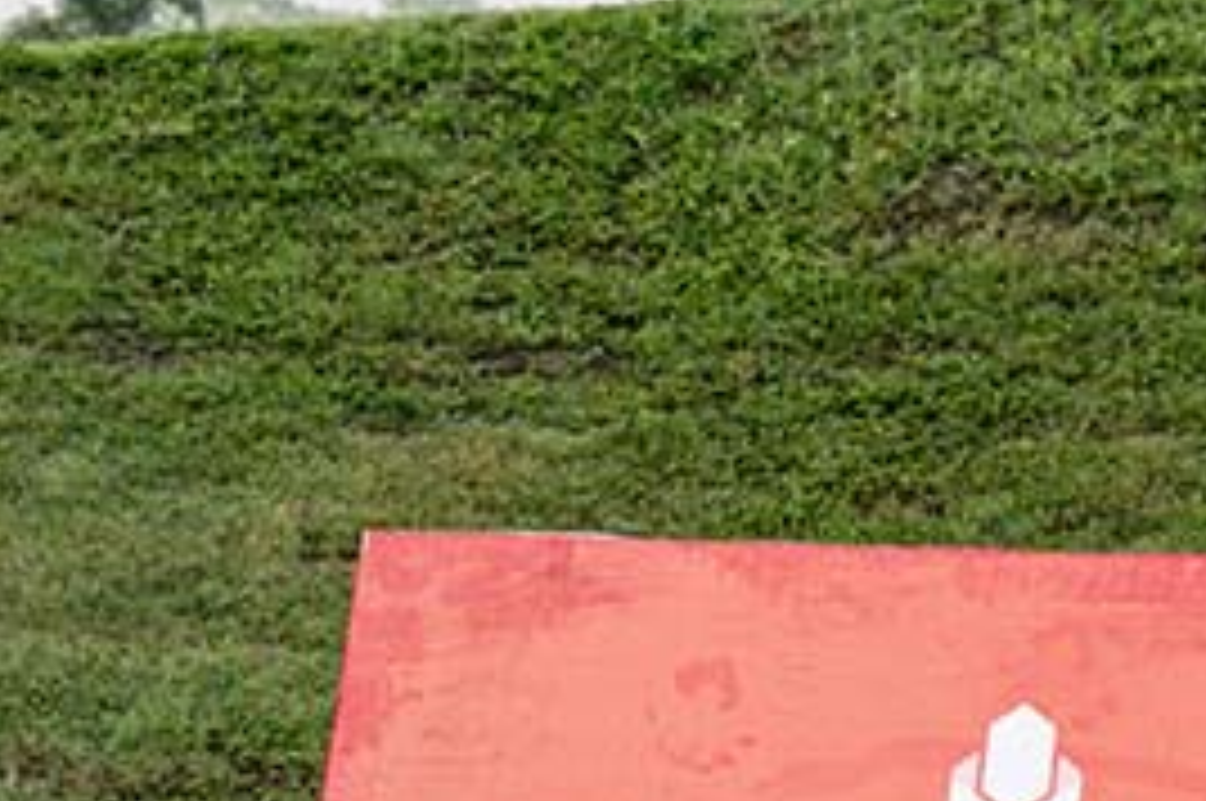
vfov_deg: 5.5
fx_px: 8398
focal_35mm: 251
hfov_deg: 8.2
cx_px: 279
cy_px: 68
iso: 2000
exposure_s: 1/2500
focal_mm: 70
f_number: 5.6
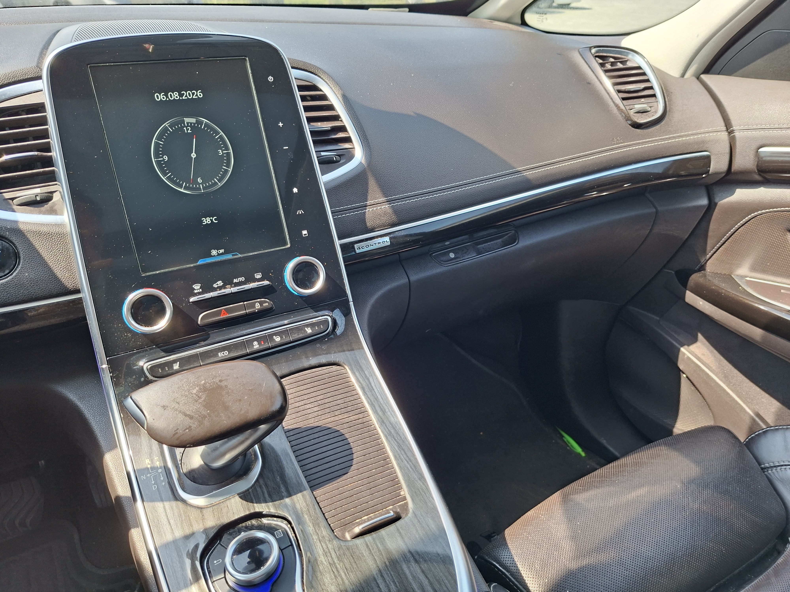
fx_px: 525
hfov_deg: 73.9
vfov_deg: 58.9
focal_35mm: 23
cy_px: 296
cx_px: 395
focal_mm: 5.54
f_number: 1.8
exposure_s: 1/153
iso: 50
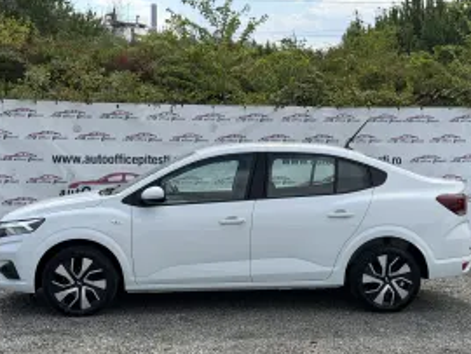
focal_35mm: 64
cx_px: 260
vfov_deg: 22.9
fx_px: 872
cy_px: 214
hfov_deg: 30.2
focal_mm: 6.76
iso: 64
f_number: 1.78
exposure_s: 1/3704
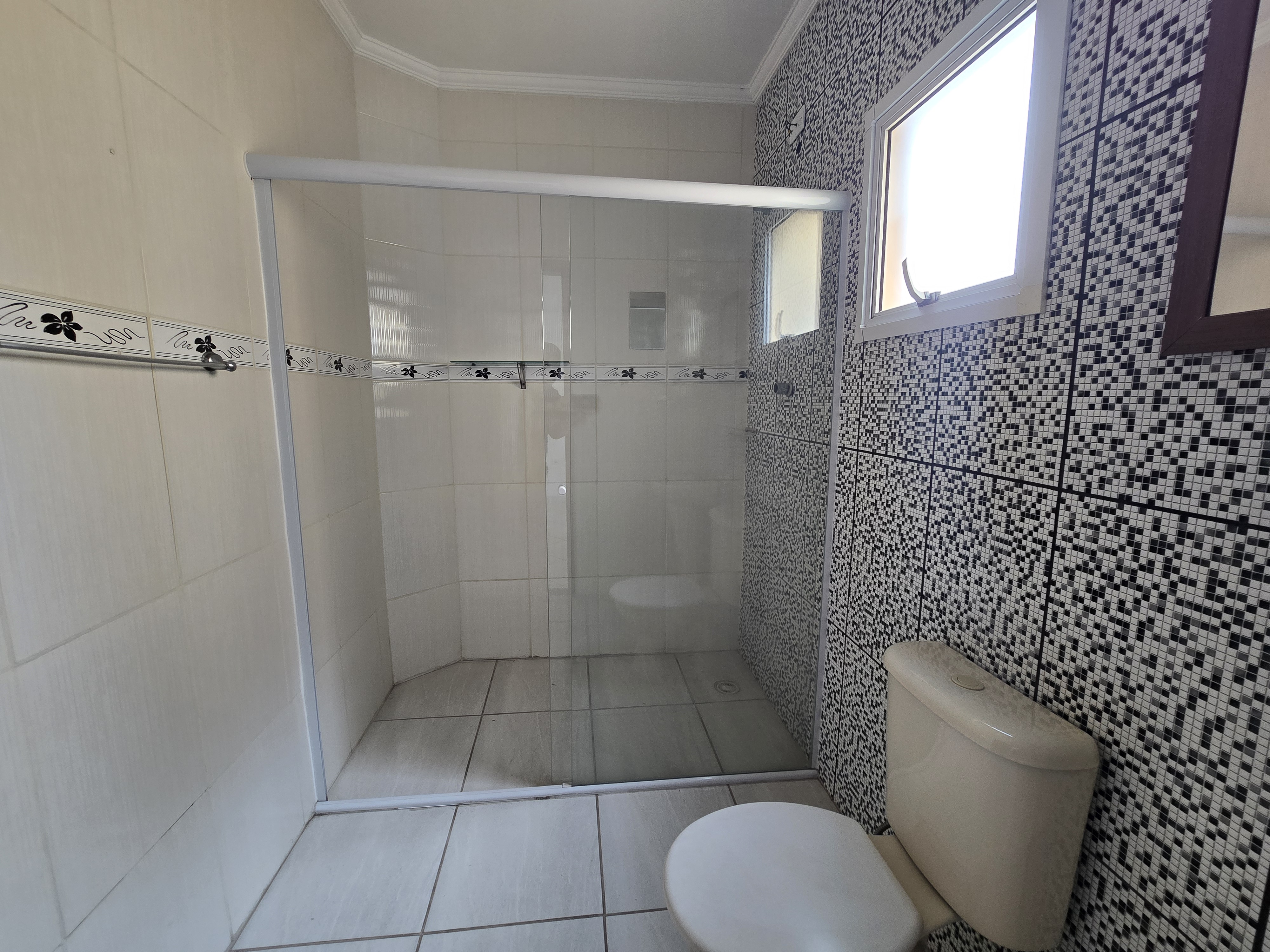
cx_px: 635
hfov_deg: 106.2
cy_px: 476
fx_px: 477
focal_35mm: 13
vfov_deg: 89.9
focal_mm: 2.2
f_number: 2.2
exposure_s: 1/60
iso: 125
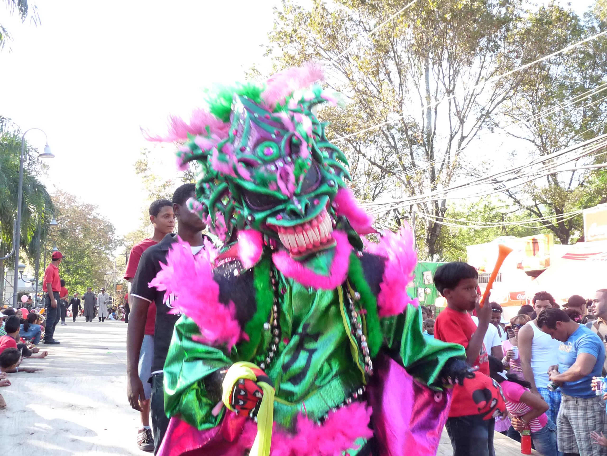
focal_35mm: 40
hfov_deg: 46.8
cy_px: 228
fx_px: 701
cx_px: 304
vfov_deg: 36.0
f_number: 3.2
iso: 320
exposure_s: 1/200
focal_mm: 4.9
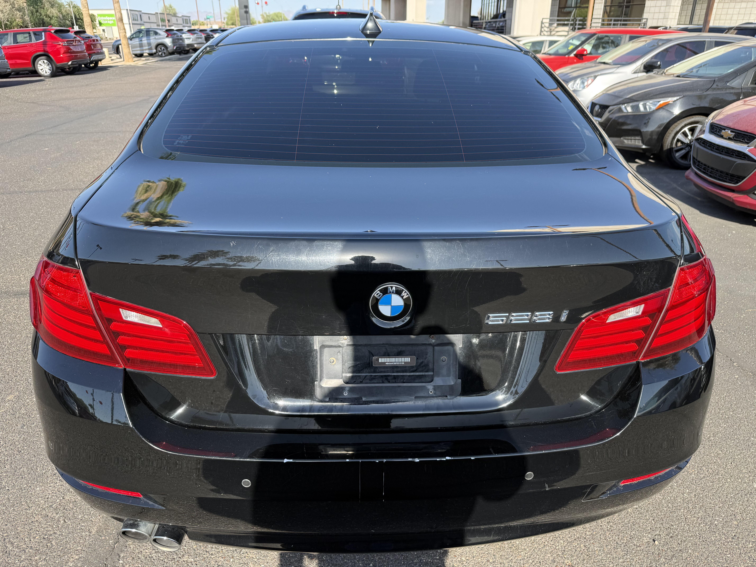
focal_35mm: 24
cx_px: 378
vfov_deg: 56.8
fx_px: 524
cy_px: 284
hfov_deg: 71.6
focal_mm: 6.76
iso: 80
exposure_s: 1/728
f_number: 1.78
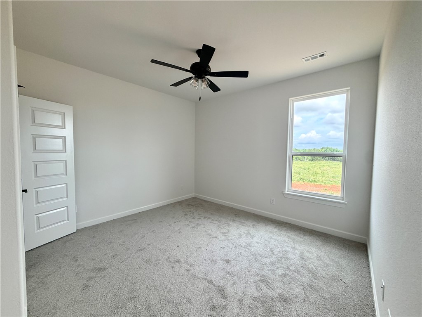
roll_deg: -1.4
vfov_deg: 85.7
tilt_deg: -3.8
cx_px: 211
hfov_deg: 102.1
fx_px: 171
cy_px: 158
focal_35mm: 14
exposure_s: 1/121
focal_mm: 2.22
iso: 80
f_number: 2.2
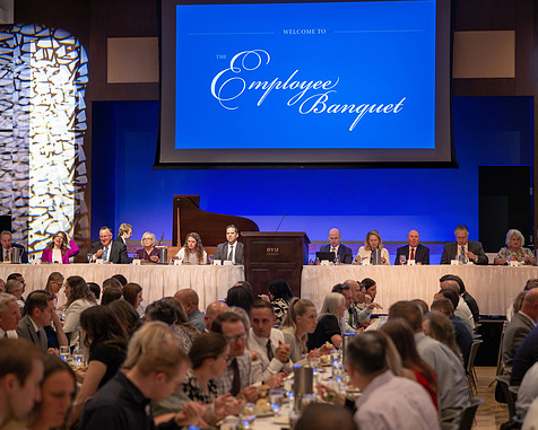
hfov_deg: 23.8
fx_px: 1274
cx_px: 314
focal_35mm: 80
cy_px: 213
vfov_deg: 19.2
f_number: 2.8
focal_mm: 70
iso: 2000
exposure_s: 1/200
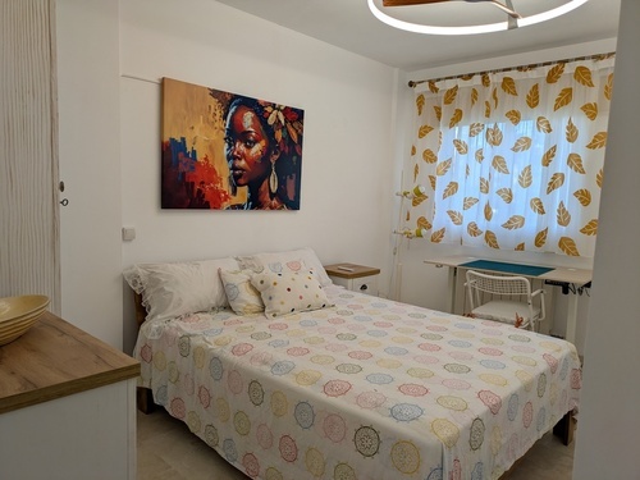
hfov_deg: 69.4
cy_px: 240
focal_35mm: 25
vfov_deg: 54.9
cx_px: 320
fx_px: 462
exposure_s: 1/156
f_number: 1.89
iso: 40
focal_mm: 5.43
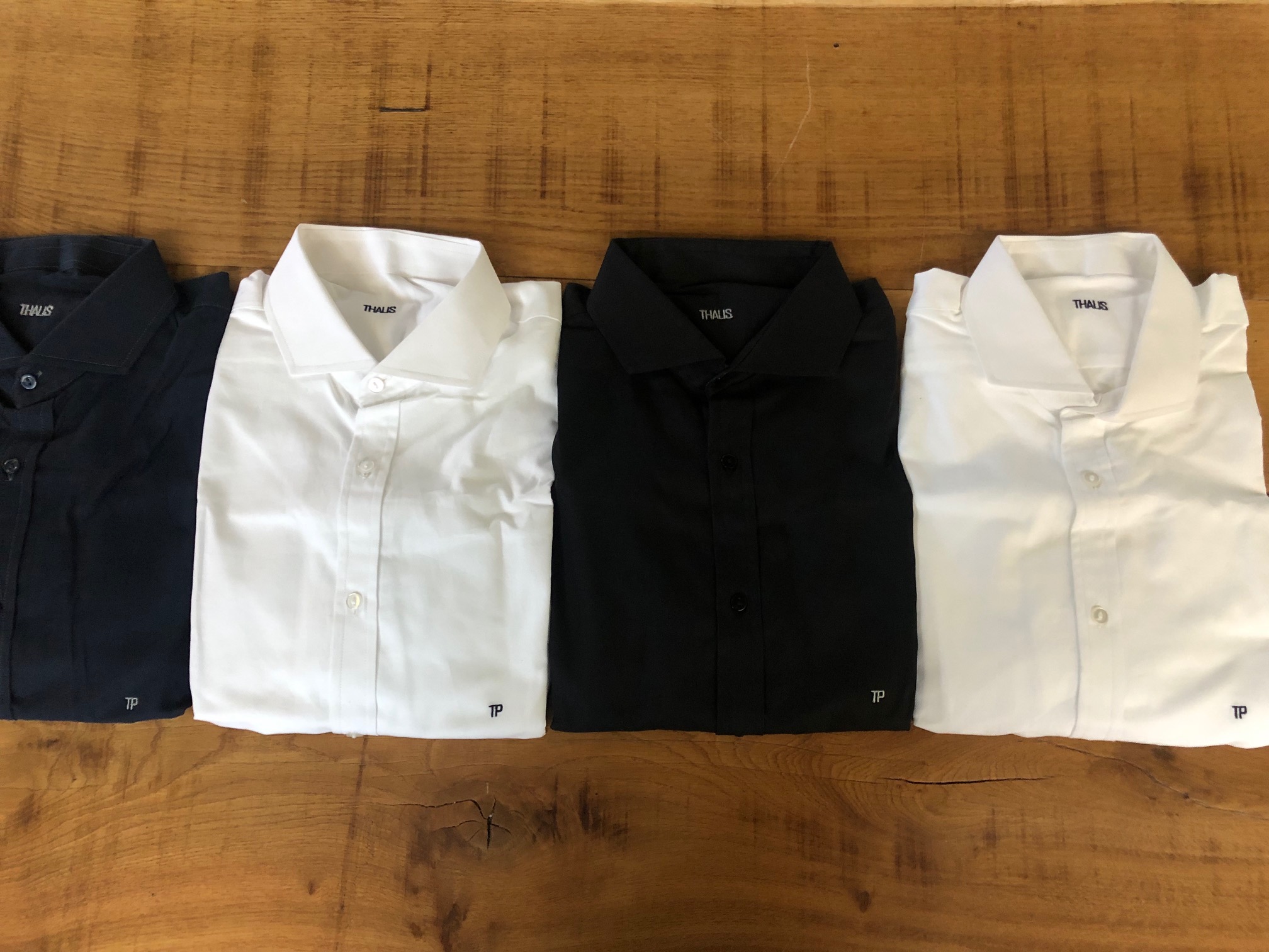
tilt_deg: -78.2
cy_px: 476
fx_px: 1026
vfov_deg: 49.7
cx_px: 634
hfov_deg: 63.4
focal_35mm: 28
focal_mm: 4
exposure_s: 1/9
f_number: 1.8
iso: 100
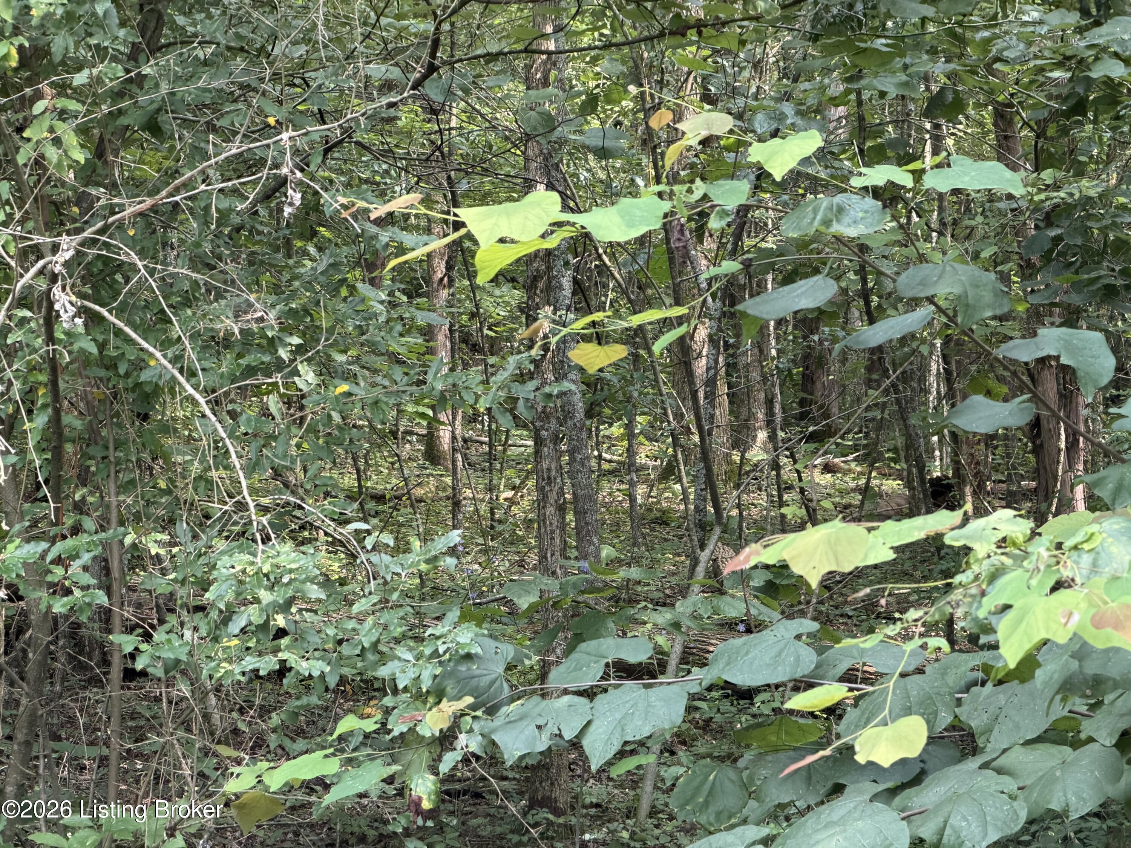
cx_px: 566
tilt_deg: +7.4
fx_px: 3267
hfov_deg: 19.6
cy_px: 424
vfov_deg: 14.8
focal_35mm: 100
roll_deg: +1.6
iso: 200
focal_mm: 16.89
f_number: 2.8
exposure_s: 1/121
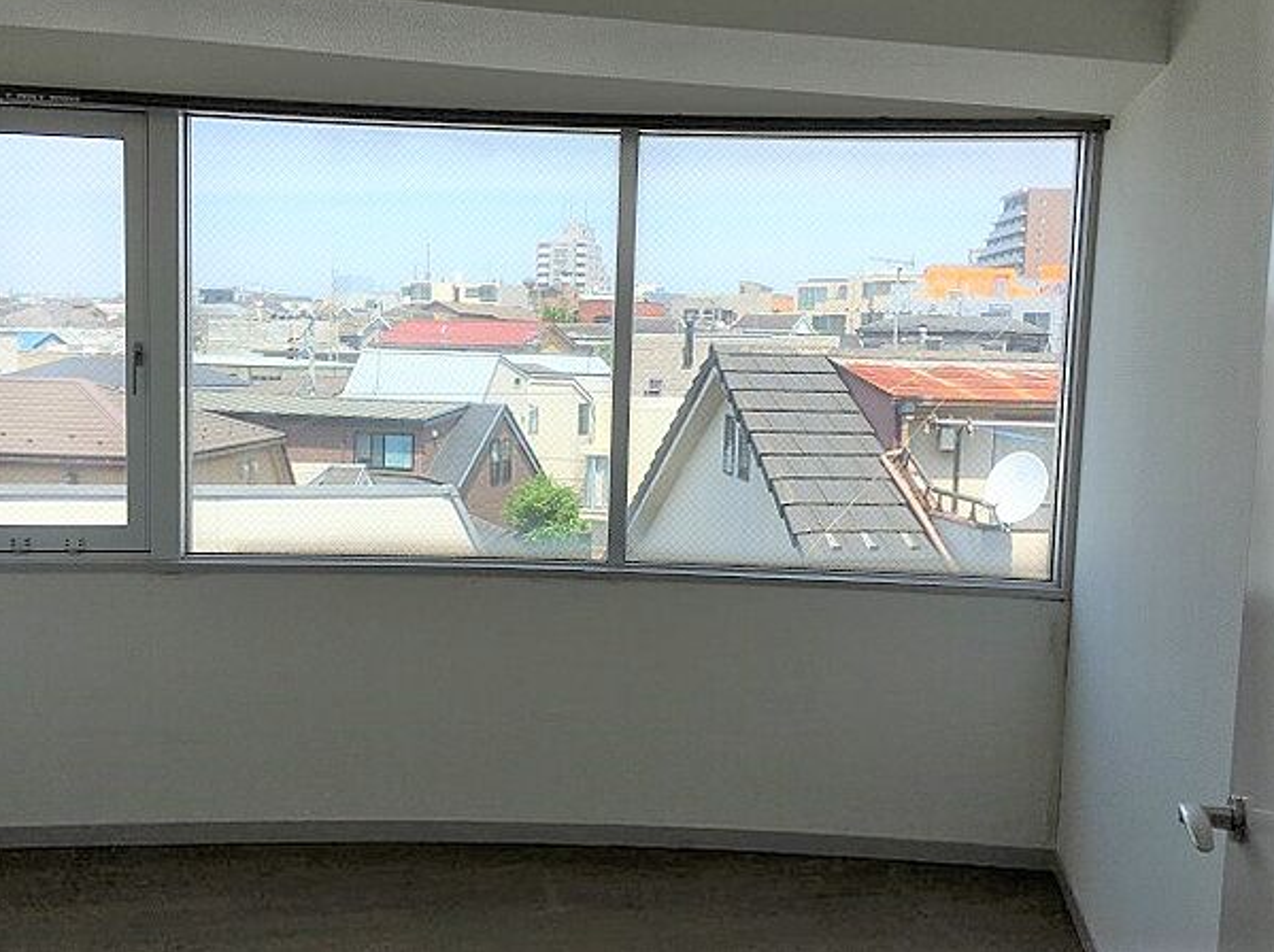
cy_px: 452
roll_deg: -3.0
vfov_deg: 45.4
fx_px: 1140
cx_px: 604
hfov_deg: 58.4
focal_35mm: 31
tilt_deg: -2.9
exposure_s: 1/1241
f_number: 2.2
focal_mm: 4.15
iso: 25
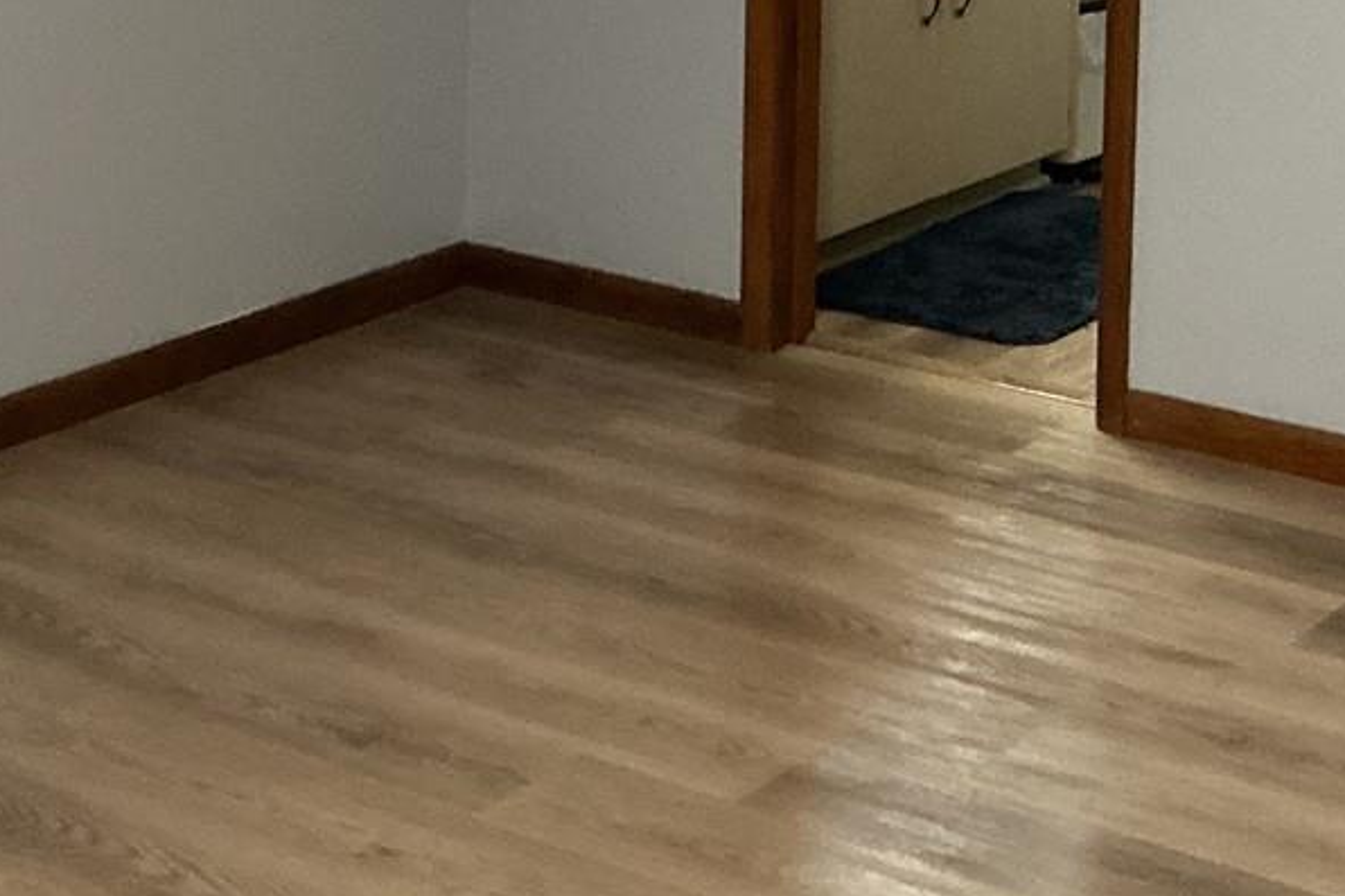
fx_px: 3025
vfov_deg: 15.8
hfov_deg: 24.7
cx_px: 1031
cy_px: -363
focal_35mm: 81
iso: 200
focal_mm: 3
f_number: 1.8
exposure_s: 1/60
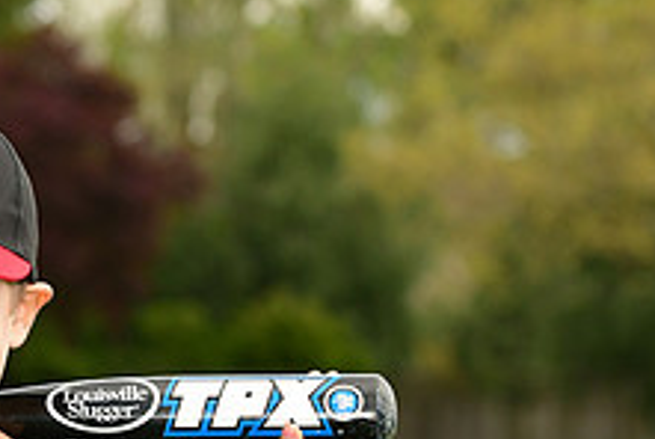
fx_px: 7014
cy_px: 527
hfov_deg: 5.3
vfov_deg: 3.6
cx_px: -41
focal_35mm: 385
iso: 200
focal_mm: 98
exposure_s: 1/500
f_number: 5
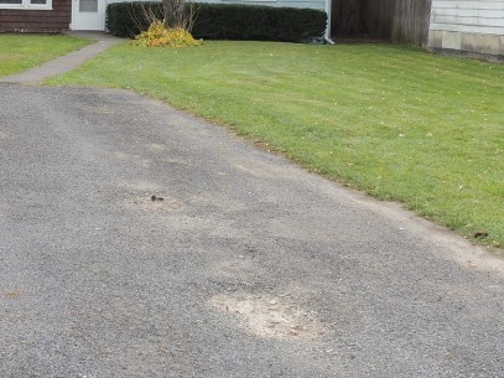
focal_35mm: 83
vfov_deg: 17.7
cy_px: 108
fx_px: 1208
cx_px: 162
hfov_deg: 23.4
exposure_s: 1/320
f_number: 3.2
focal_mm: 5.8
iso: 100
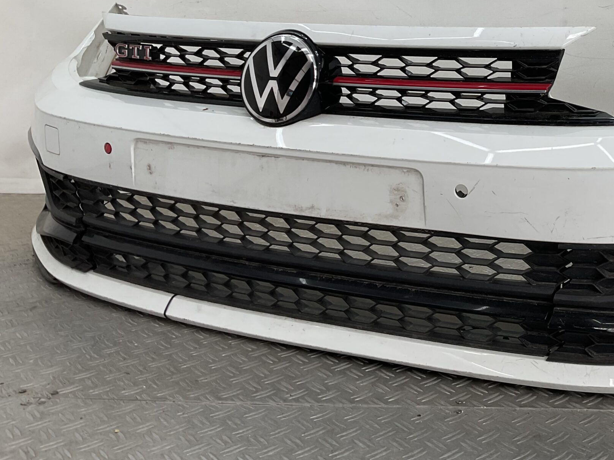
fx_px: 816
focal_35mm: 46
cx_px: 487
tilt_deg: -7.4
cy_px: 110
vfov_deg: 30.9
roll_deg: -1.0
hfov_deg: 39.7
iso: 16
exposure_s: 1/197
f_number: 1.8
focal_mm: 3
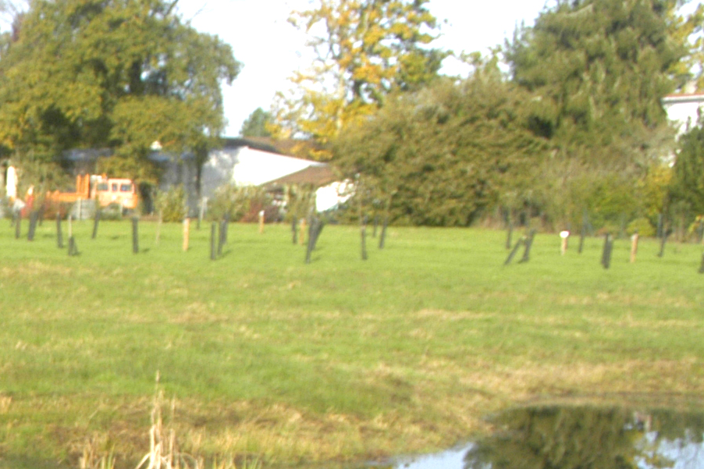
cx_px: -336
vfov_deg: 12.8
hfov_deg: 18.3
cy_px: 749
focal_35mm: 100
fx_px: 1955
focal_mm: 20
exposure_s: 1/320
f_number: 9
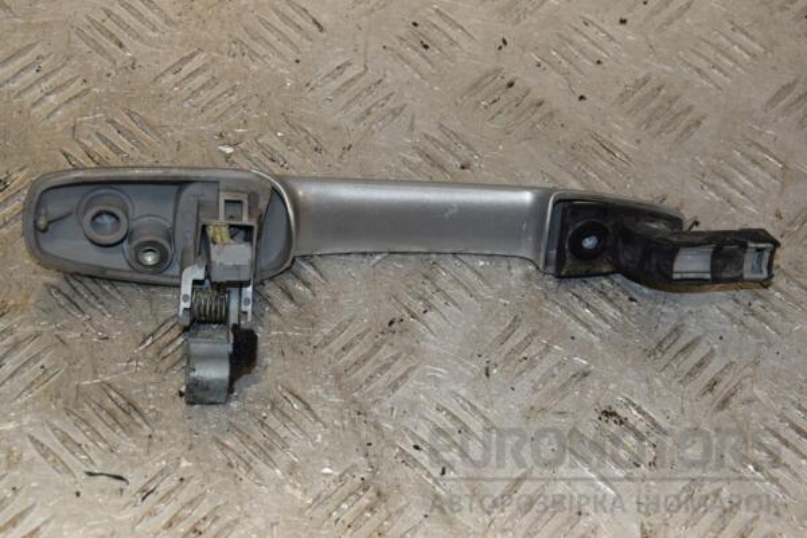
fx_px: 1681
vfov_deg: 18.2
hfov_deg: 27.0
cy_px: 269
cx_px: 404
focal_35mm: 75
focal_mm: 50
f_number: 9
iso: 800
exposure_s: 1/200
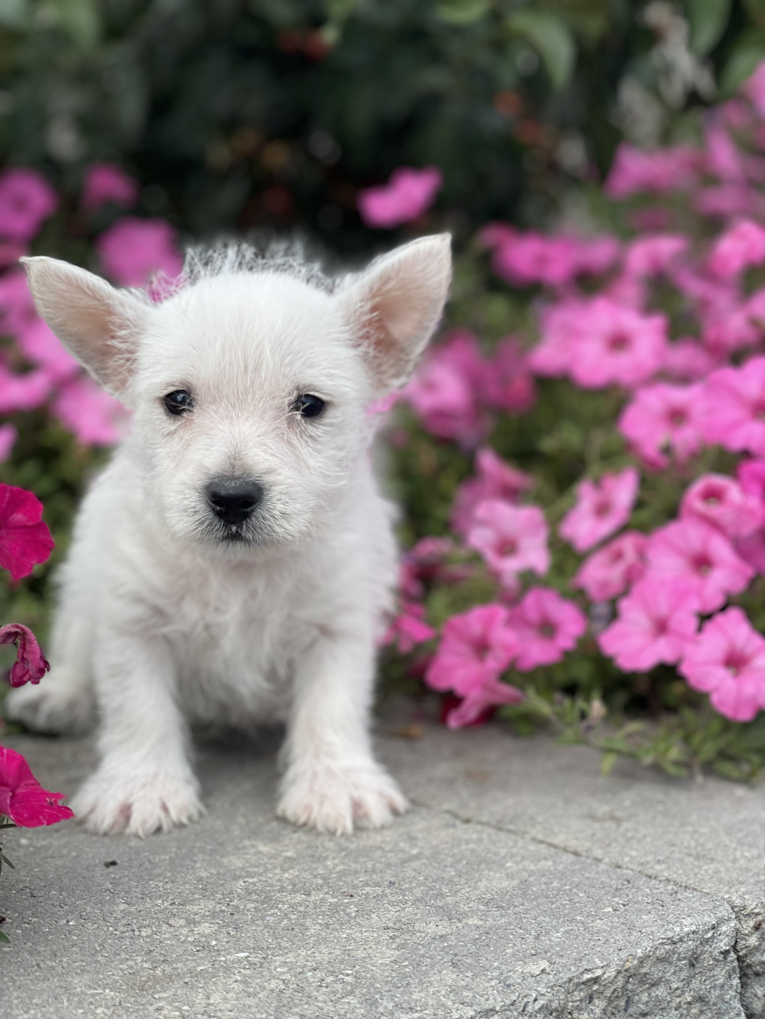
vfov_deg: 36.8
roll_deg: -0.4
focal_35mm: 52
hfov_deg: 28.0
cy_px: 510
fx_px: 1532
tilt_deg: -6.9
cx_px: 382
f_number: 2
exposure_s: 1/786
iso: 32
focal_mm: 6
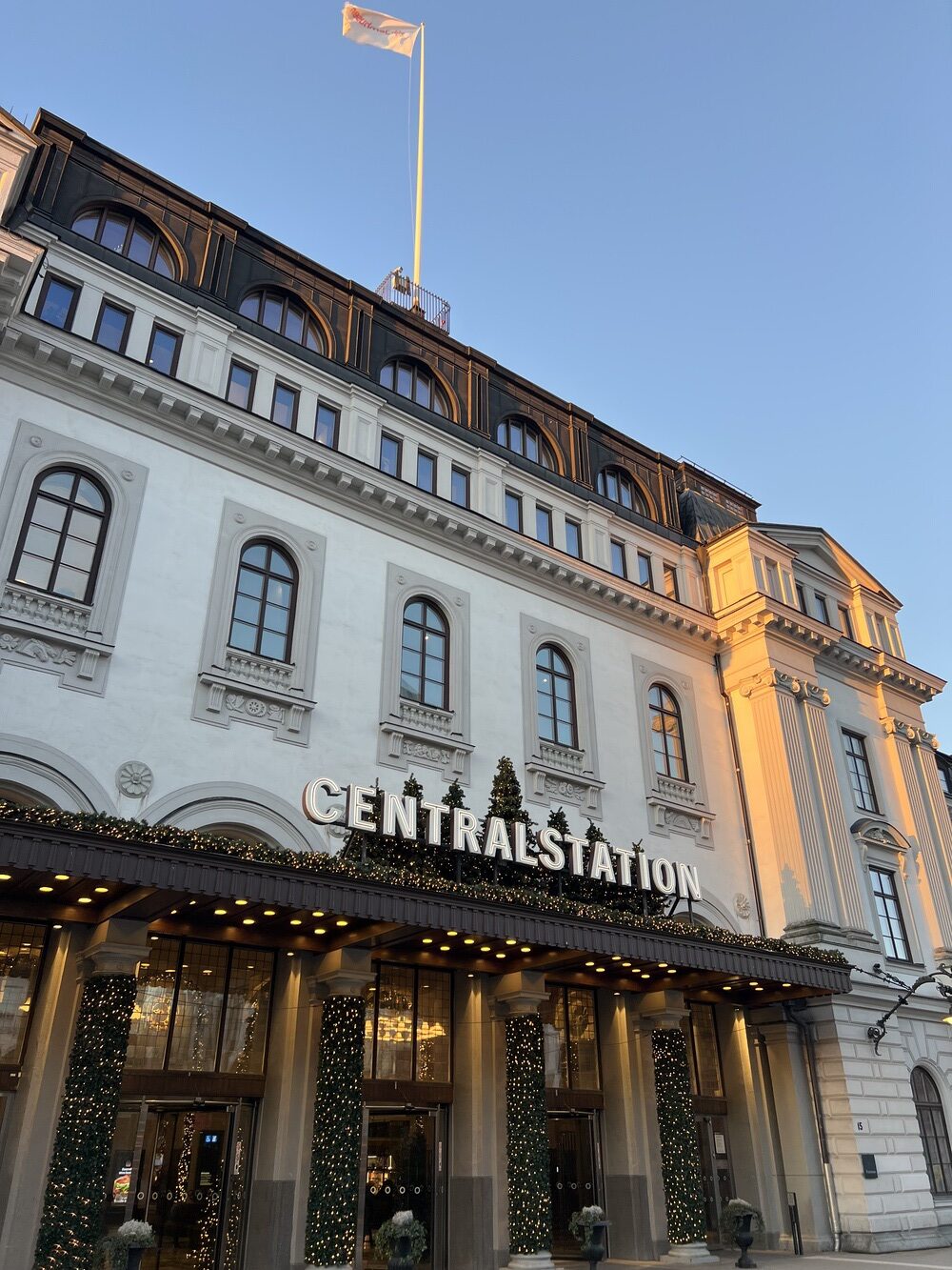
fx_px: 953
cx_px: 476
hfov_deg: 53.1
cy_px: 635
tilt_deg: +29.3
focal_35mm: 26
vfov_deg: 67.3
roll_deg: +0.7
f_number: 1.5
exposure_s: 1/173
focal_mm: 5.7
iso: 40
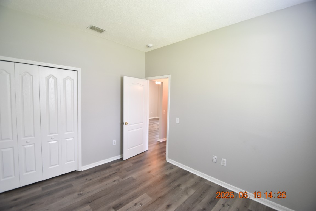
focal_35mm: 15
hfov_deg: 100.4
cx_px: 158
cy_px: 106
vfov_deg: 77.3
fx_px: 132
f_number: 3.5
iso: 800
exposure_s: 1/30
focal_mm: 10
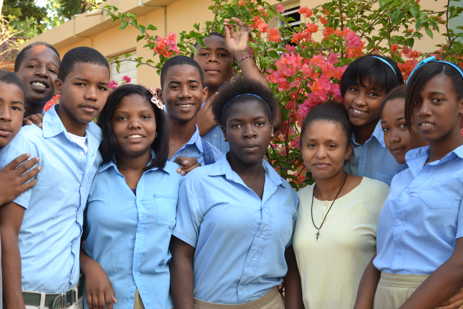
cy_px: 154
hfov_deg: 24.6
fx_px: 1061
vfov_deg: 16.6
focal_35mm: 82
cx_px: 232
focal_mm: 55
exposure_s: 1/125
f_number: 5.6
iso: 400
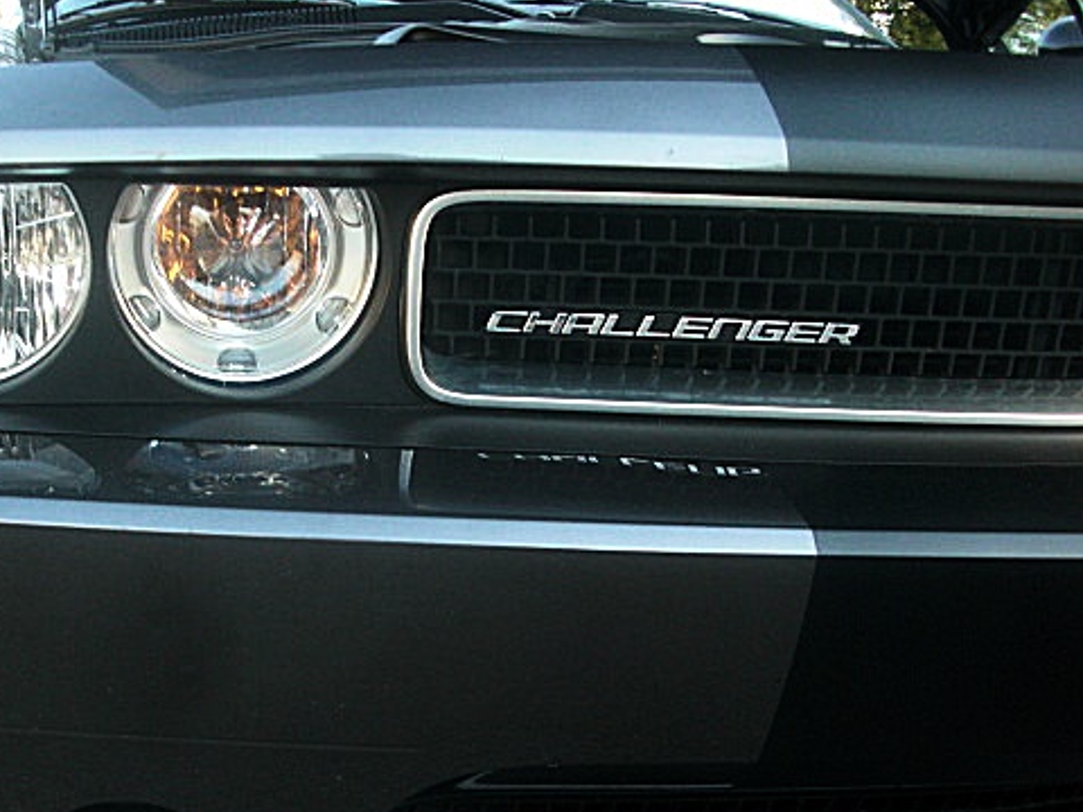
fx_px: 1502
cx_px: 363
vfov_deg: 30.1
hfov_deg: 39.2
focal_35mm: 48
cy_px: 521
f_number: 2.8
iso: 200
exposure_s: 1/100
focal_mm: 6.3
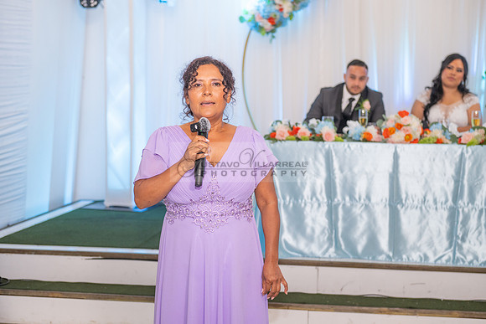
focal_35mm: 58
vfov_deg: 23.4
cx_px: 243
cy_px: 162
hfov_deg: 34.5
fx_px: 783
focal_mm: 58
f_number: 3.2
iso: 1000
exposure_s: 1/160
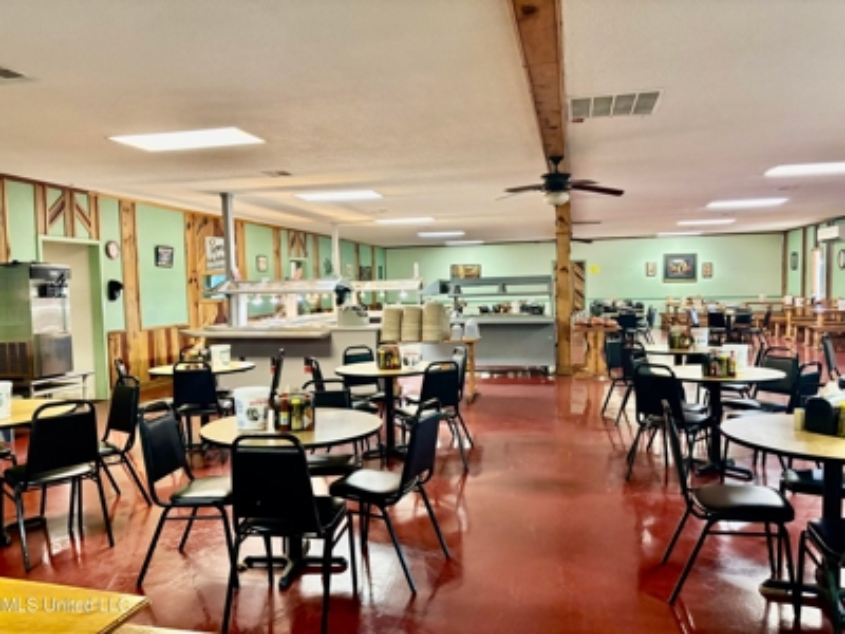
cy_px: 317
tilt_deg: -2.9
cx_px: 422
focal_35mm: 26
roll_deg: +1.0
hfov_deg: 67.3
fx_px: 635
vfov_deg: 53.1
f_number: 1.6
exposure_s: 1/60
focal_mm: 5.96
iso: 400
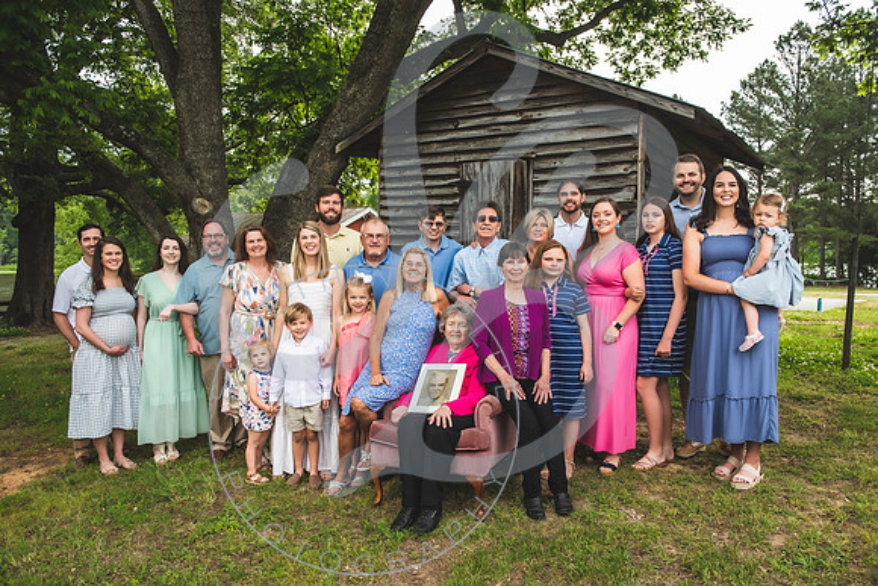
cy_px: 293
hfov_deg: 65.5
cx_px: 439
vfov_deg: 46.4
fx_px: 683
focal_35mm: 28
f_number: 5.6
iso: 160
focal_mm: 28
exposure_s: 1/200
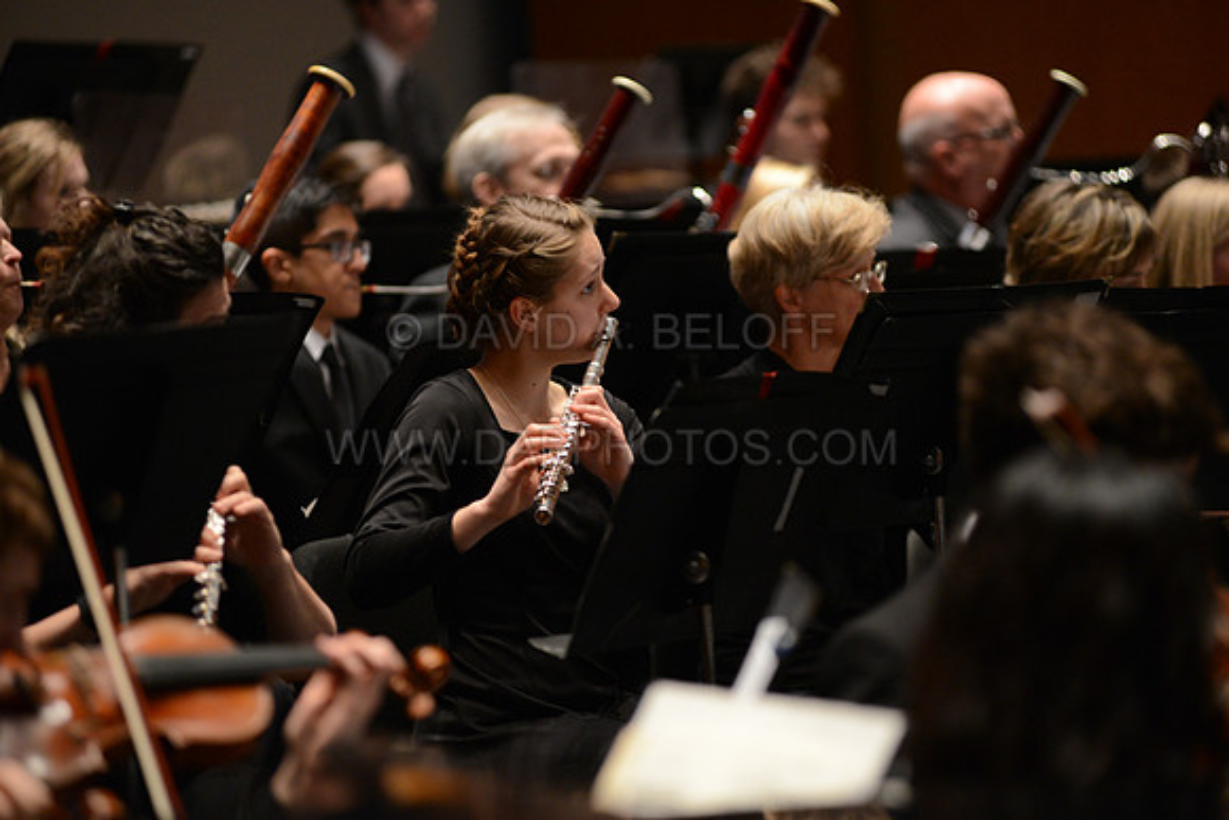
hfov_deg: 11.1
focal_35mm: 185
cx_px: 614
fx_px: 6317
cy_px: 410
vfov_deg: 7.4
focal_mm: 185
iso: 3200
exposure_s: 1/250
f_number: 2.8
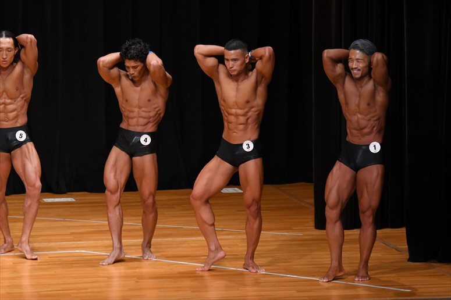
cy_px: 150
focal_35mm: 255
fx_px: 3193
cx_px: 226
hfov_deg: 8.1
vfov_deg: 5.4
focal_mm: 170
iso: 4000
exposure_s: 1/400
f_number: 5.6
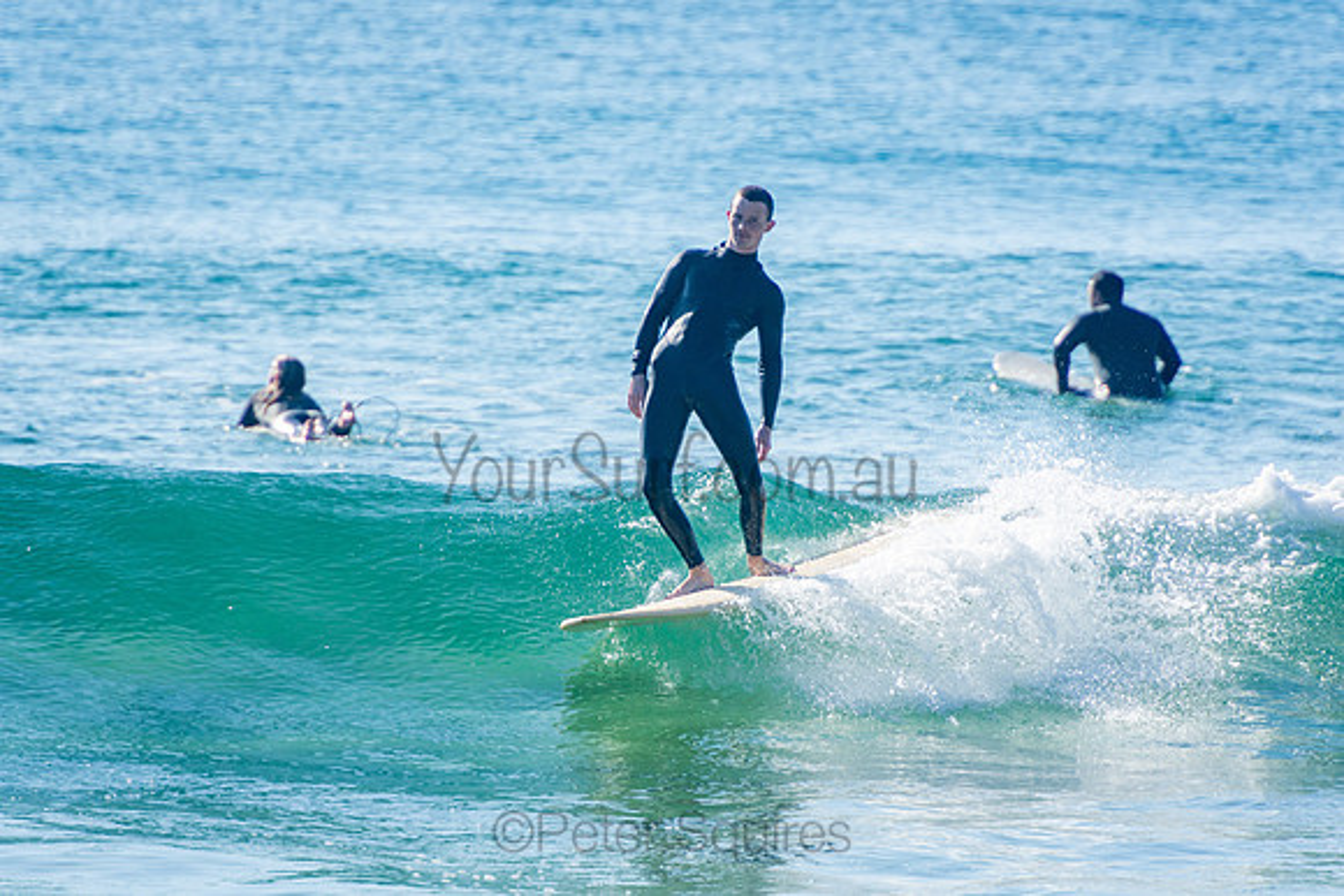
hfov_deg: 3.4
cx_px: 672
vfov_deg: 2.3
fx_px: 22404
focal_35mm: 600
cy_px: 448
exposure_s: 1/1250
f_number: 5.6
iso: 250
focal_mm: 400
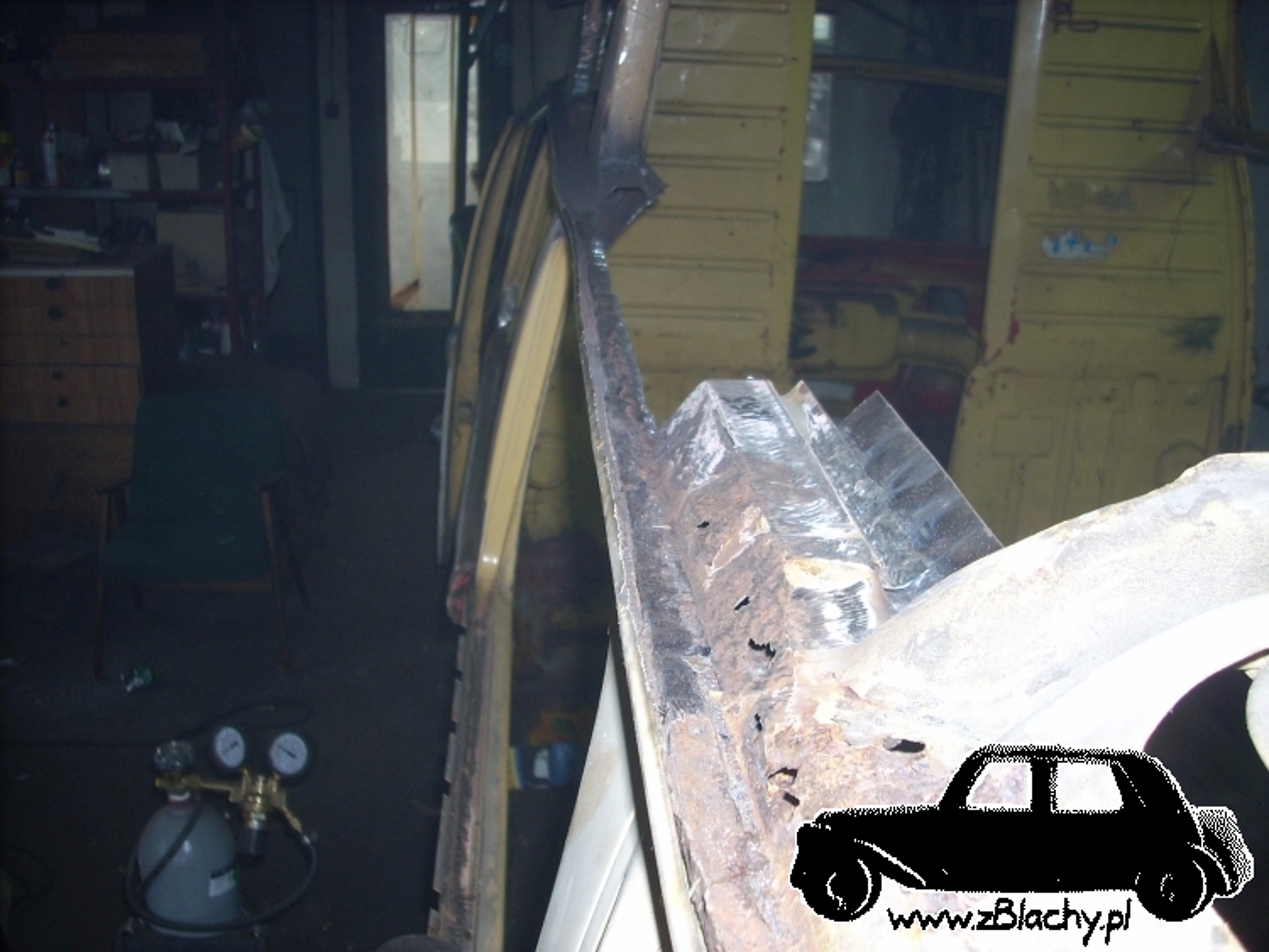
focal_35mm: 37
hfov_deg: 50.1
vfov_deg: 38.7
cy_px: 476
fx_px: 1357
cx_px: 634
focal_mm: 6.2
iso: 64
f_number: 2.8
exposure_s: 1/60
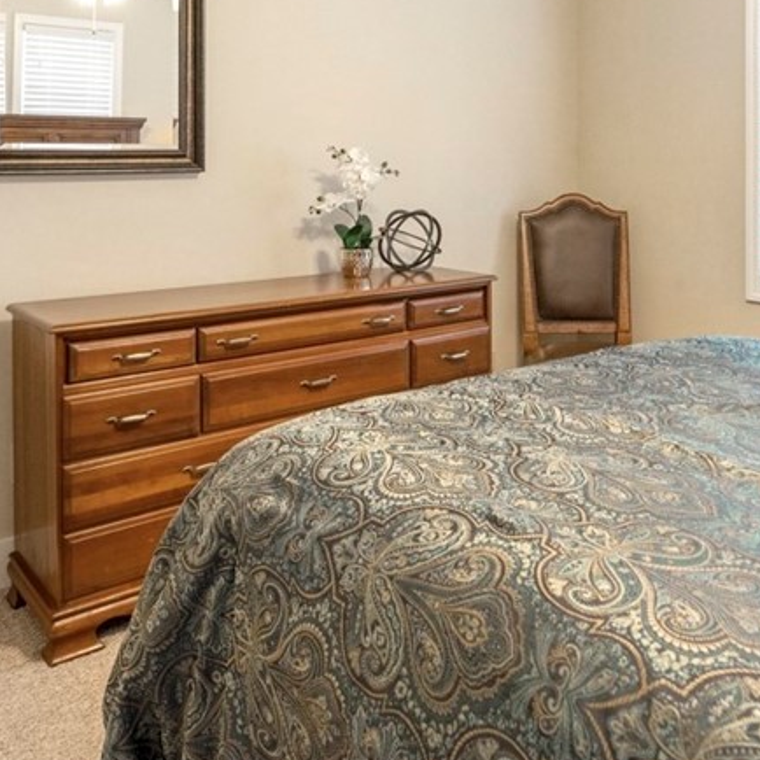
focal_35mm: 34
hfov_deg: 48.0
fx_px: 845
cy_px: 158
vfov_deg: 46.1
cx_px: 471
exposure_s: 1/160
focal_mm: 16
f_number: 6.3
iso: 100
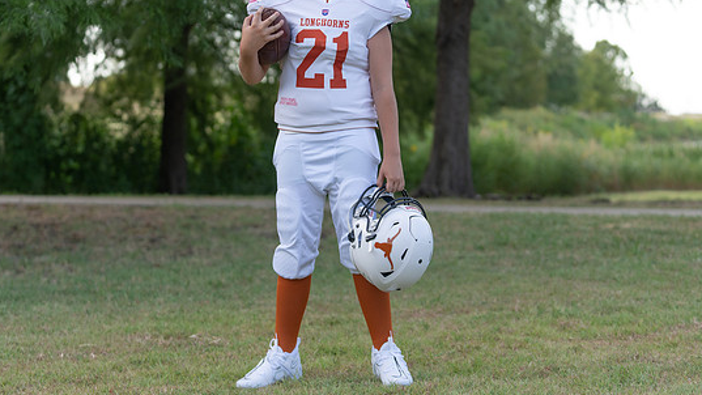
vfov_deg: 13.1
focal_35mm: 92
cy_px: 117
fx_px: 1712
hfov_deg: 23.2
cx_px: 344
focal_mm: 70
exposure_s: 1/400
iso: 100
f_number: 2.8
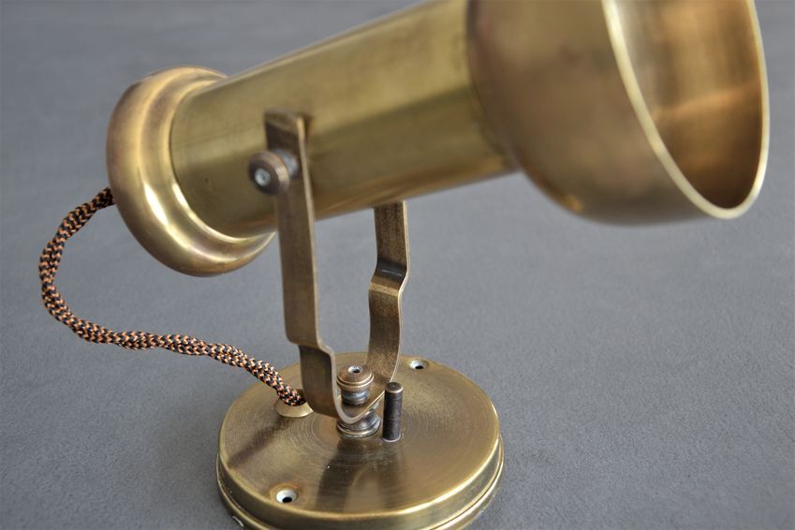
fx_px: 1126
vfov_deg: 26.5
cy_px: 265
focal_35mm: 51
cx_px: 398
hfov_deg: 38.9
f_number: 5
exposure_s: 1/100
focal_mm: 34
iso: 400
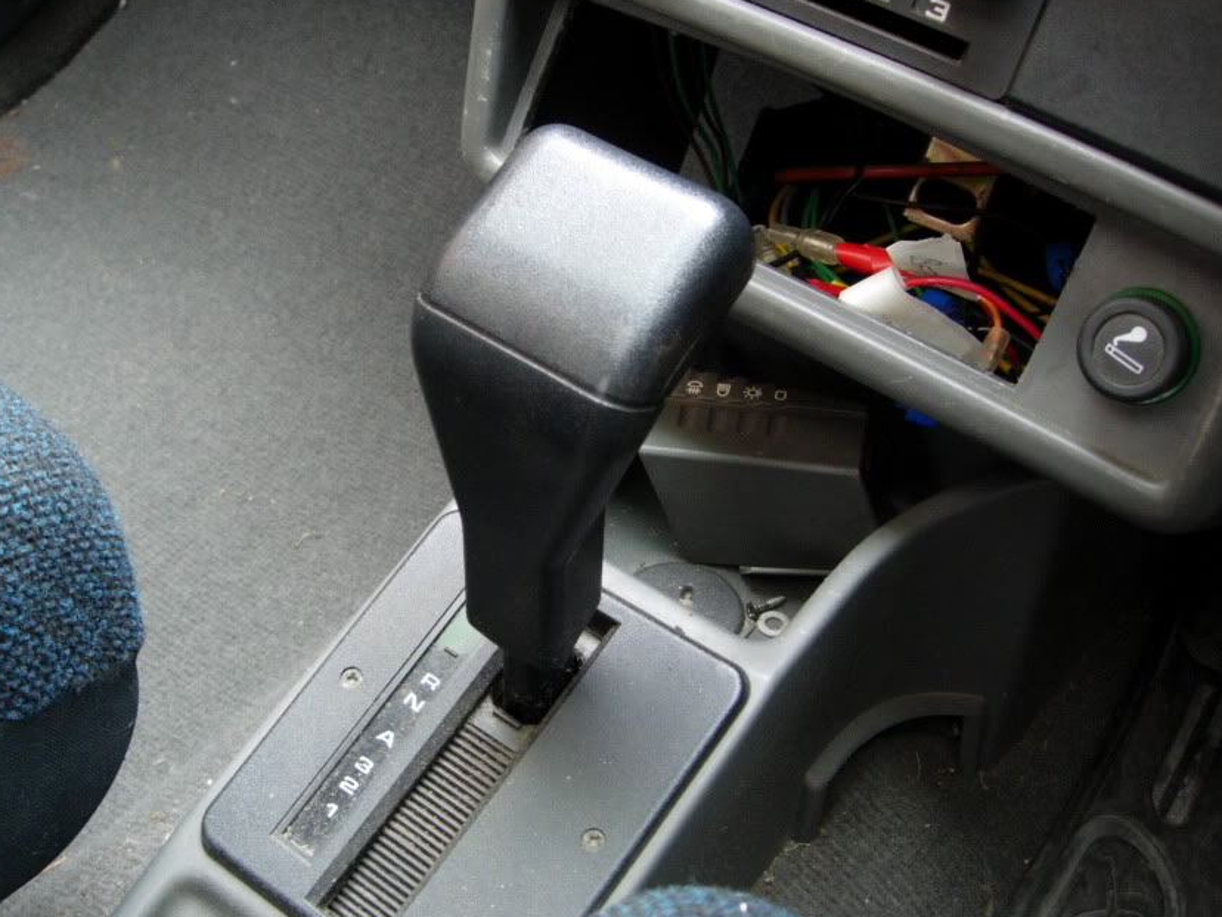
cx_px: 480
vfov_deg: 30.9
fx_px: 1659
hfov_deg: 40.2
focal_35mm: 47
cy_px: 504
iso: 122
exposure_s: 1/32
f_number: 2.8
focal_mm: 7.8
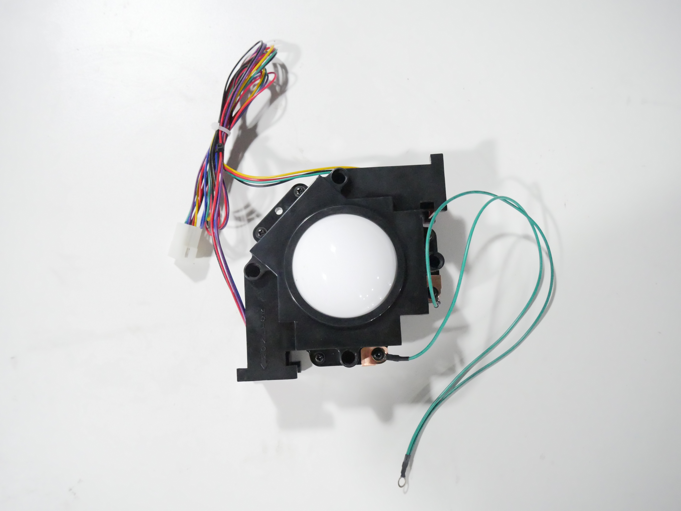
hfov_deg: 54.0
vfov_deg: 41.8
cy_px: 256
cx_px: 340
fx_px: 669
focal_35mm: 34
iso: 6400
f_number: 4.5
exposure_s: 1/125
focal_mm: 17
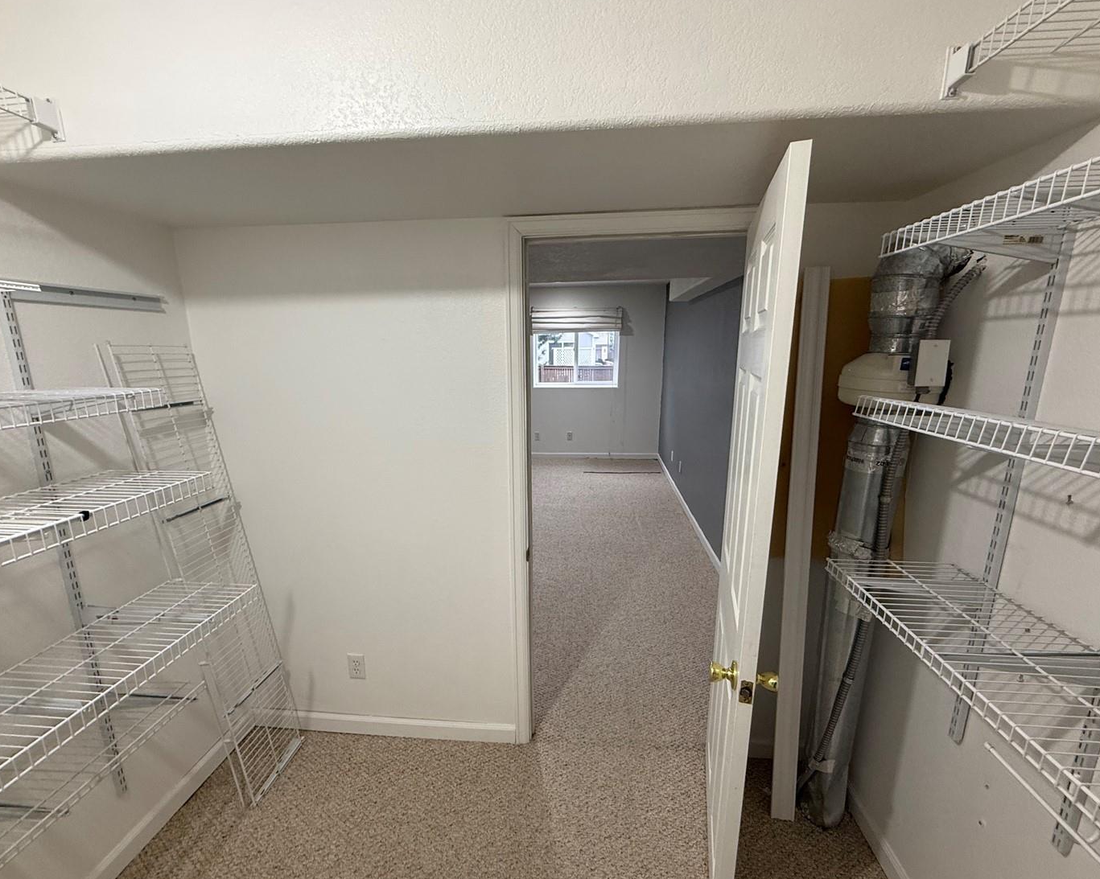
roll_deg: -0.5
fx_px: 521
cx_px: 546
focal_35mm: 16
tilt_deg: -12.6
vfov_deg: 80.2
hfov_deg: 93.1
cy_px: 472
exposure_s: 1/60
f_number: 2.2
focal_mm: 2.22
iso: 250
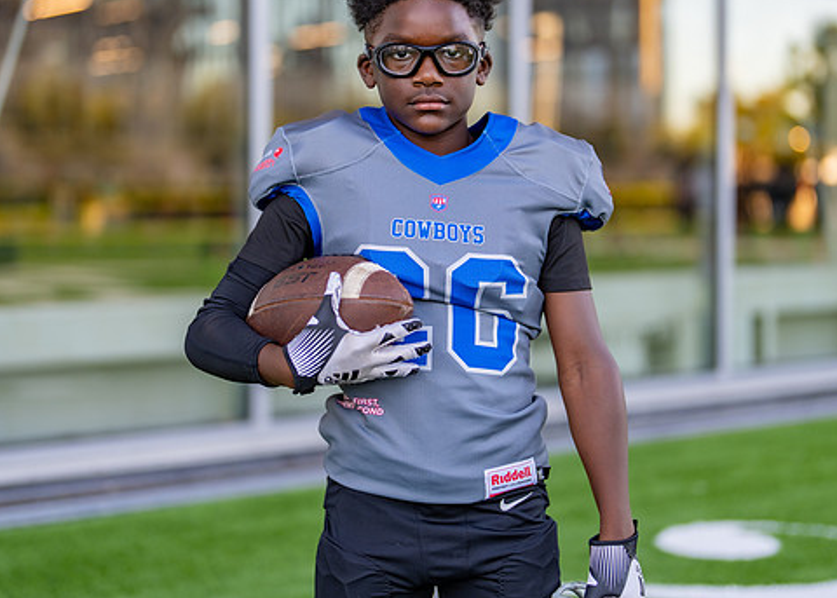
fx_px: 1640
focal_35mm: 69
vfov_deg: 20.6
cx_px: 433
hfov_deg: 28.6
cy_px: 218
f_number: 1.2
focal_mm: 50
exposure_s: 1/500
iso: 100
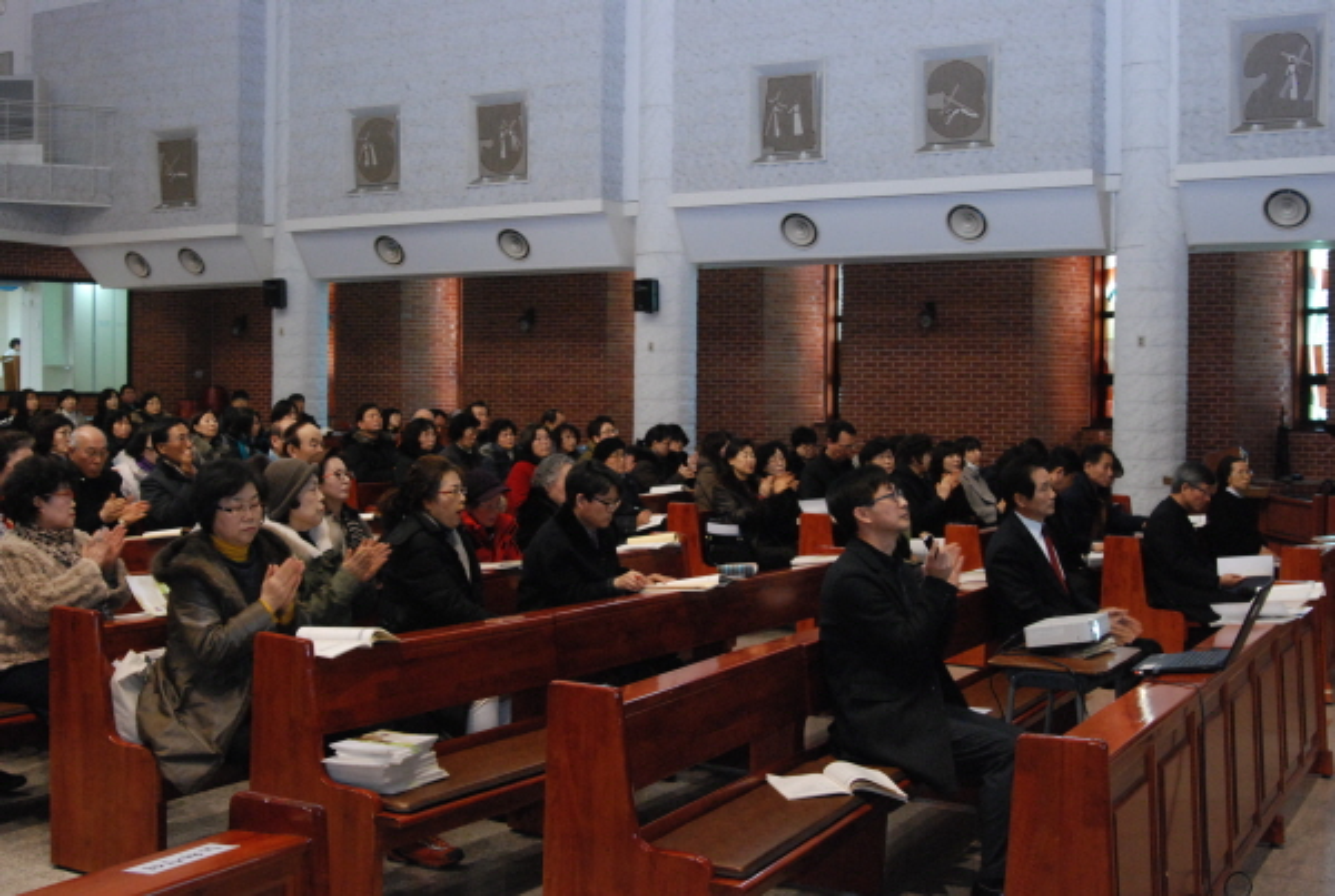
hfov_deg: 46.3
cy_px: 448
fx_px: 1561
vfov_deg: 32.0
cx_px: 668
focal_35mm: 42
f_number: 4.5
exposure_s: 1/30
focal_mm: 28
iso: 1600
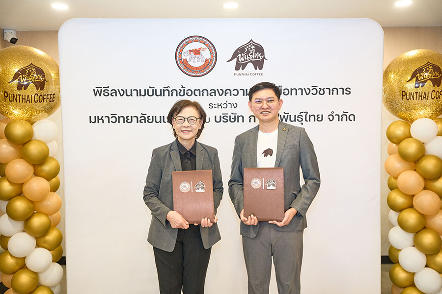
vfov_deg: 38.9
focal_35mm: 34
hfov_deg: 55.8
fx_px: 417
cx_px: 221
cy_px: 147
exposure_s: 1/125
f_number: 3.2
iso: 1600
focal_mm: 34
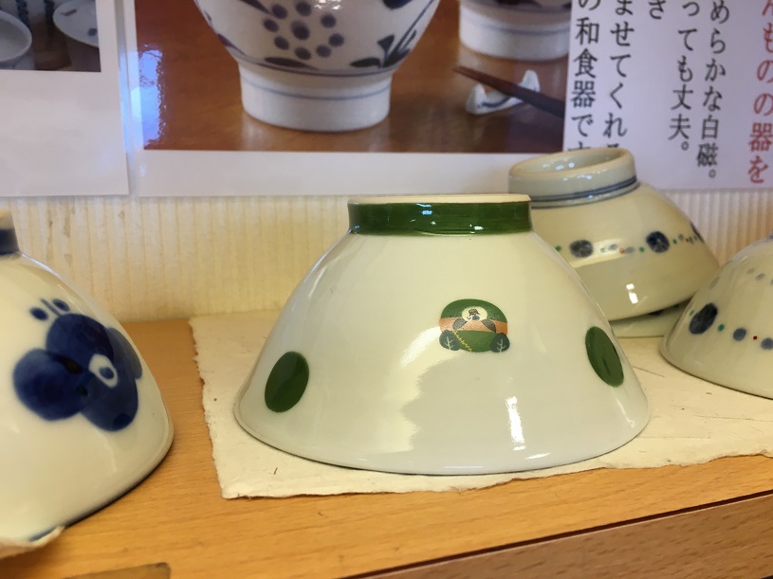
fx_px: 647
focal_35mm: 29
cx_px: 386
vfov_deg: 48.2
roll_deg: +0.9
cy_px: 290
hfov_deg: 61.7
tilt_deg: -9.5
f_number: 2.2
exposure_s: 1/40
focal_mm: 4.15
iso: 25
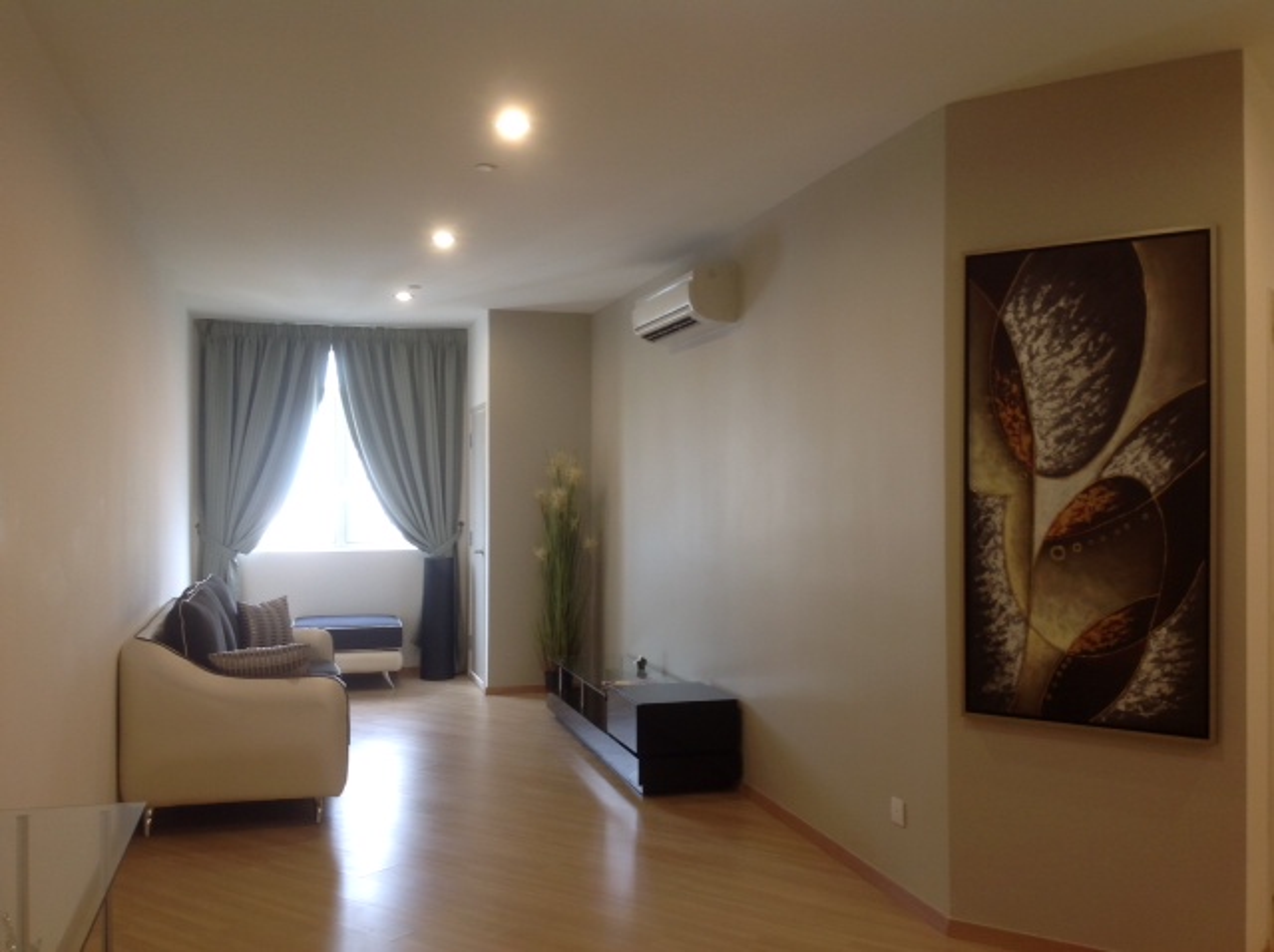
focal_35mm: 35
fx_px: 1286
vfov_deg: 40.6
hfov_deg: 52.7
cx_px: 637
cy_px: 476
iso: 64
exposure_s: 1/25
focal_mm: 4.28
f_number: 2.4
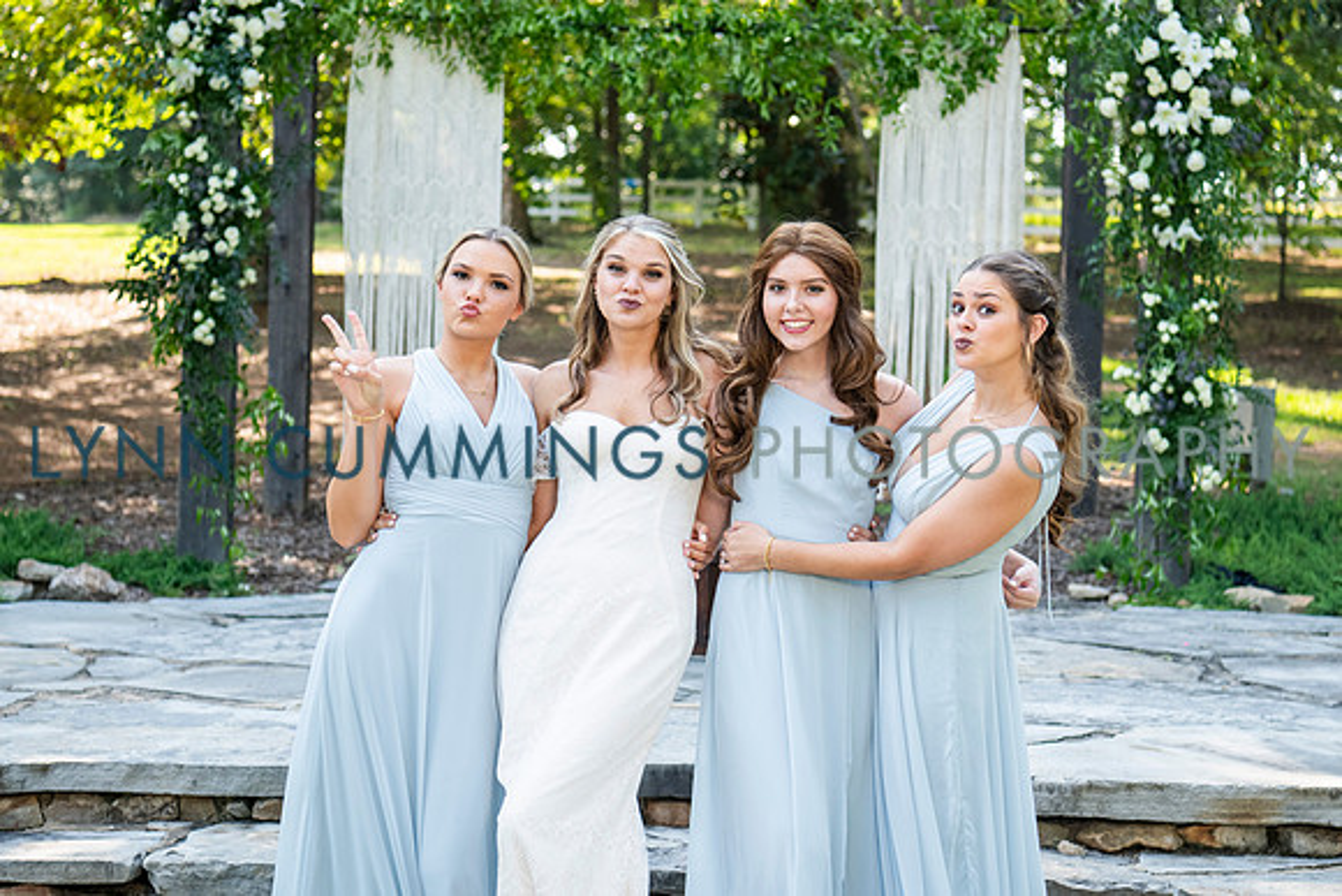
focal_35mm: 68
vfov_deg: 20.1
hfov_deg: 29.7
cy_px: 392
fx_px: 2526
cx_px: 714
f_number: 3.5
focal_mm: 55
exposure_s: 1/400
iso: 500
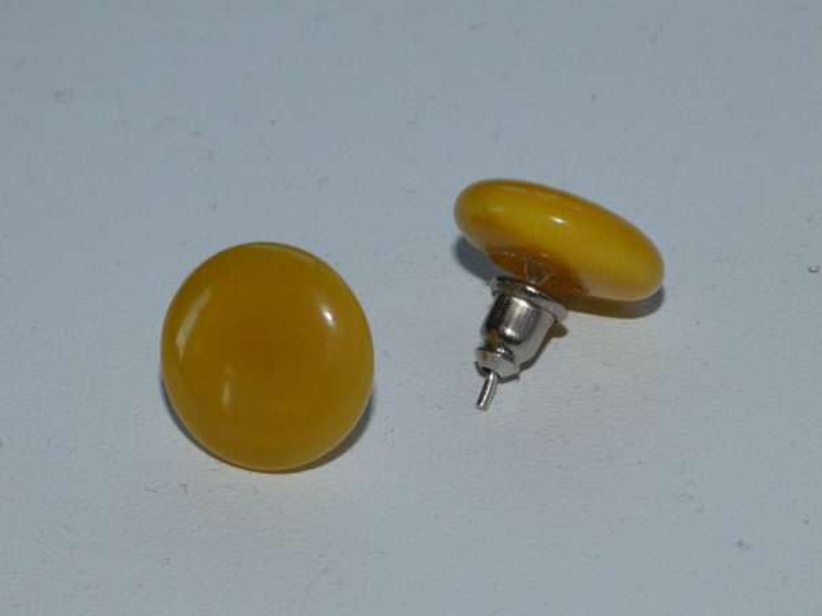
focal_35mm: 128
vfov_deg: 11.6
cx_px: 411
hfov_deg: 15.4
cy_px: 308
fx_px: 3040
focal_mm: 22.9
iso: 80
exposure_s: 1/60
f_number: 5.2
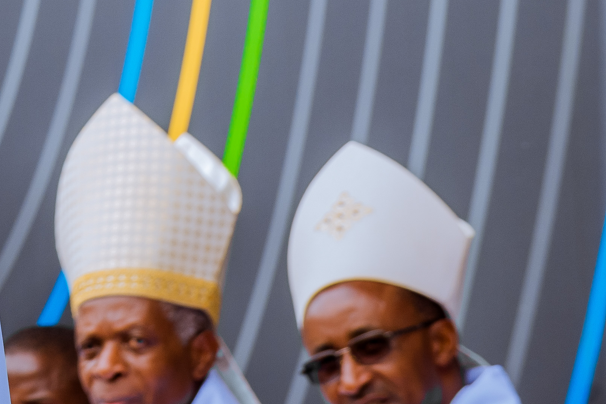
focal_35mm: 599
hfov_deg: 3.4
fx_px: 10087
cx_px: -501
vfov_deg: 2.3
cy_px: -336
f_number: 7.1
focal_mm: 160
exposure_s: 1/100
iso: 320
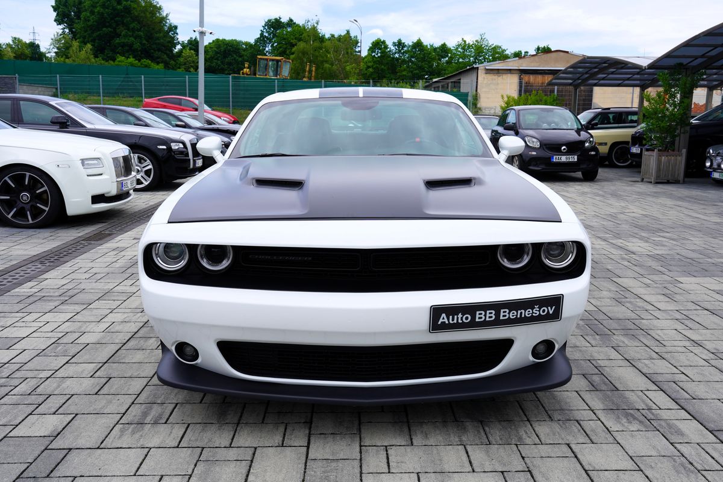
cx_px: 362
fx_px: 663
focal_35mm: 33
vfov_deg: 40.0
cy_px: 241
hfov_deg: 57.2
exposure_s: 1/125
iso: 100
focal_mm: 33
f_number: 9
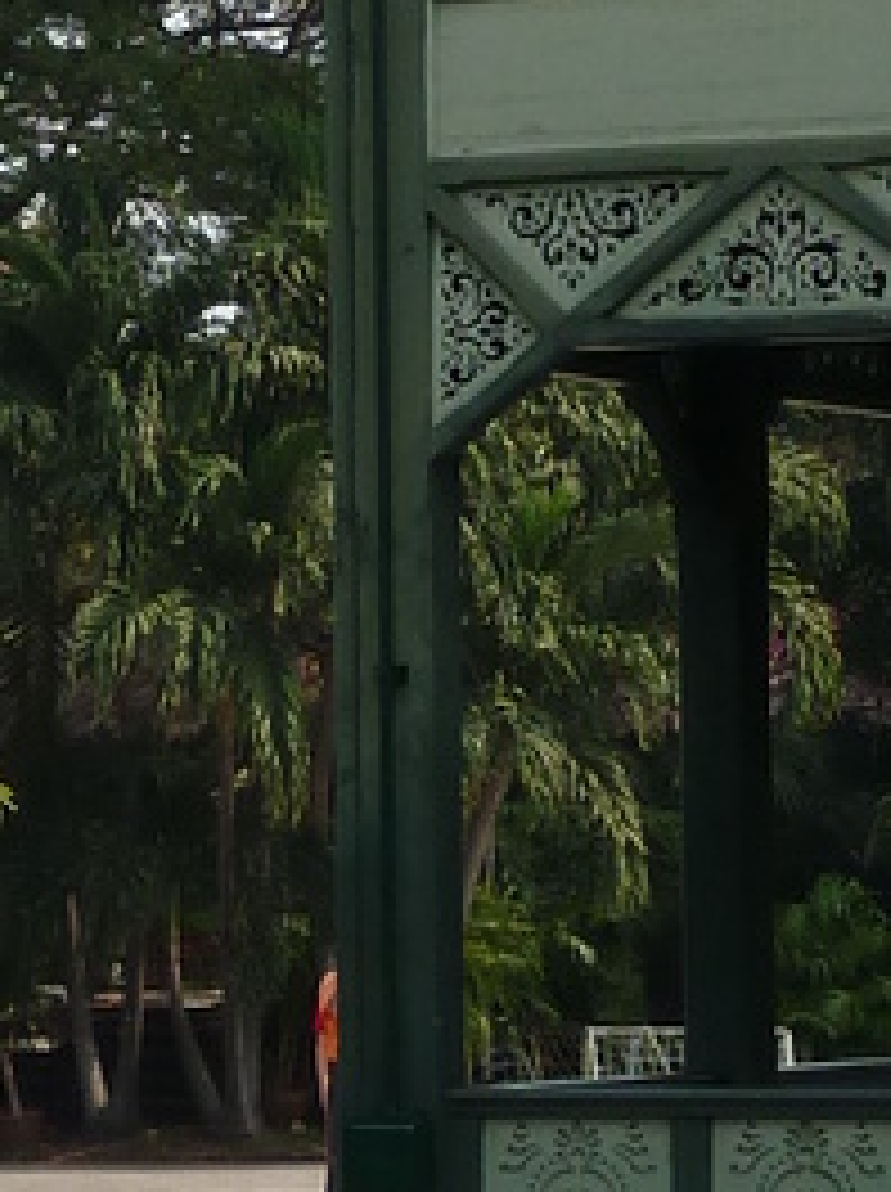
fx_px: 8738
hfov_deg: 5.8
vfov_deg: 7.8
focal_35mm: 254
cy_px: 310
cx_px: 252
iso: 80
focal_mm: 6.9
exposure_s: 1/500
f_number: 3.7
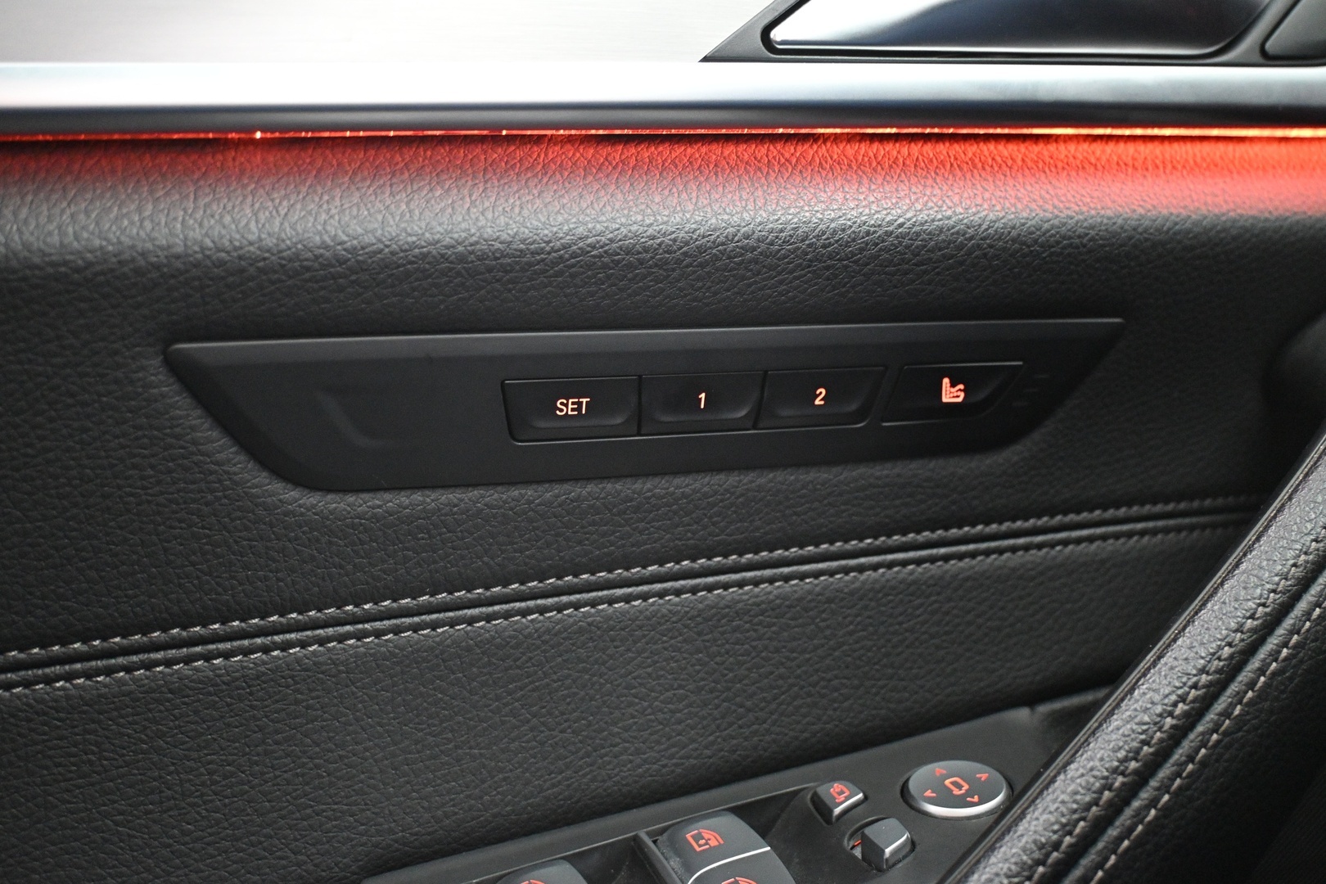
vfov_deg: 40.0
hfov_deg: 57.2
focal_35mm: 33
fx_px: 1215
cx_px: 663
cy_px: 442
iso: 4000
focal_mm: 22
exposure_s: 1/6
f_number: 4
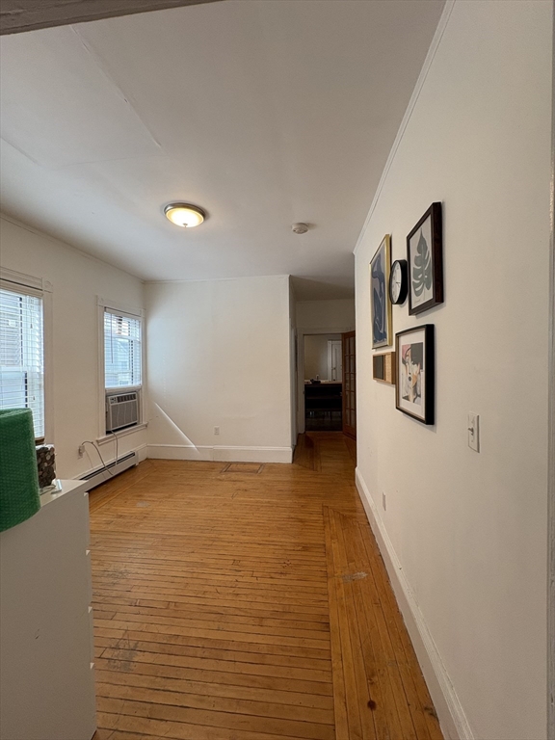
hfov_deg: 85.7
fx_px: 299
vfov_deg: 102.1
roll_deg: +0.5
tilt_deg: +0.3
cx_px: 278
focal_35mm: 14
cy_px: 370
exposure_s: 1/120
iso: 160
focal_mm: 2.22
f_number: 2.2
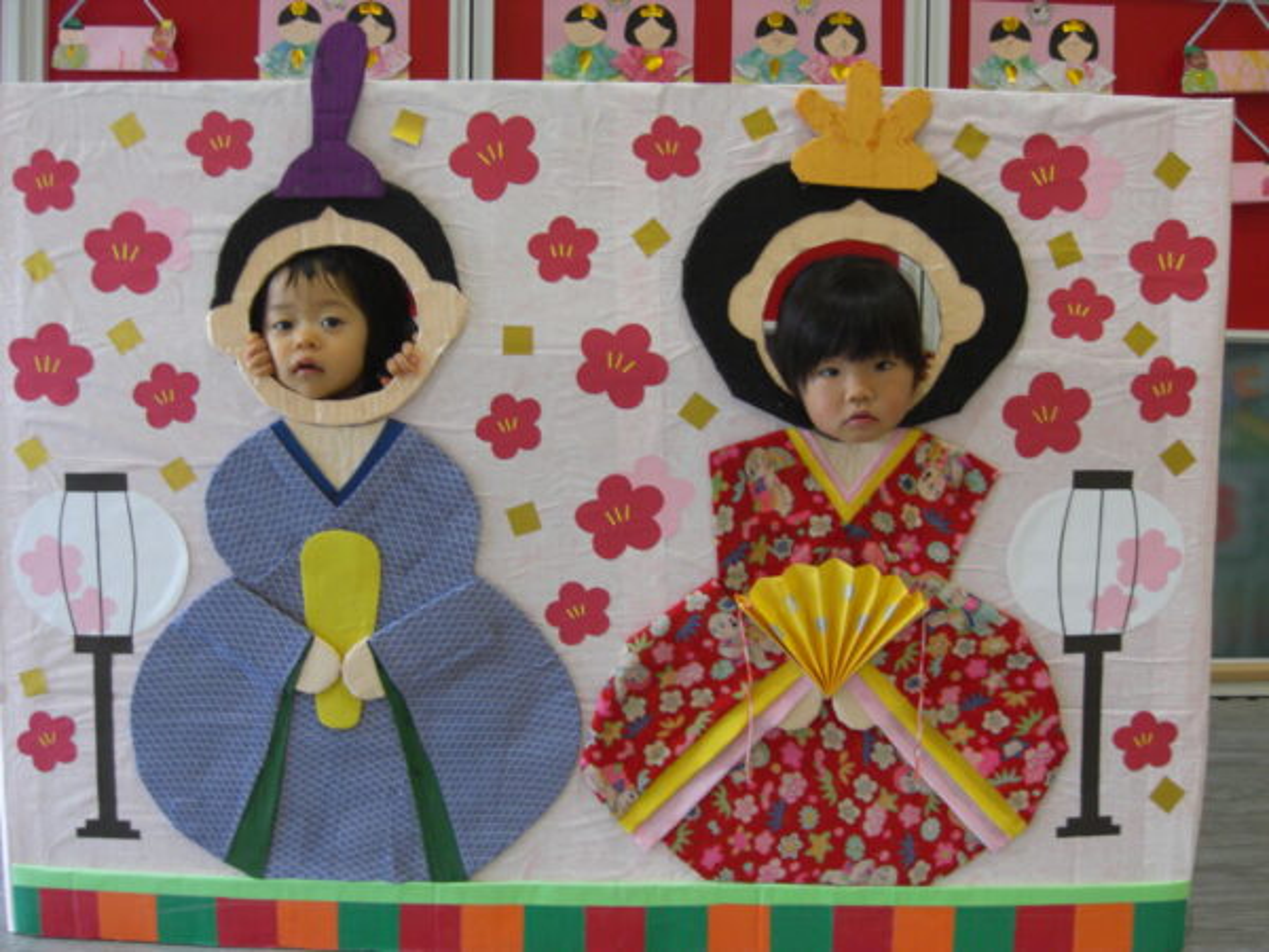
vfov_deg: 37.7
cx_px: 634
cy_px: 476
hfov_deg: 49.0
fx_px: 1393
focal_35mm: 38
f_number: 2.8
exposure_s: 1/80
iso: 200
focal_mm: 7.9
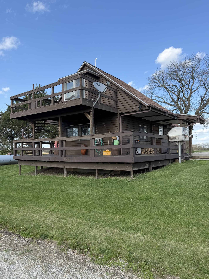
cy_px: 140
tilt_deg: +2.6
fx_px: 193
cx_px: 104
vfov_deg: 71.6
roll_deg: +0.0
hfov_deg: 56.8
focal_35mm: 24
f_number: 1.78
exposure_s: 1/1653
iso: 80
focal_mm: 6.76
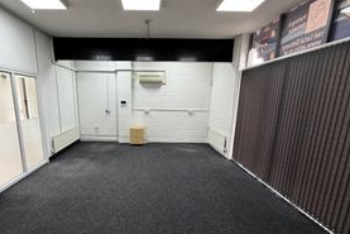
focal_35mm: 21
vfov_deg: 58.8
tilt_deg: -12.6
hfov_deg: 80.6
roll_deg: +0.9
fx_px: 204
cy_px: 147
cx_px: 148
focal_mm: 2.22
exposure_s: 1/100
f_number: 2.2
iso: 160
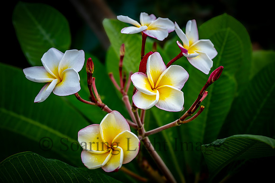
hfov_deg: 31.4
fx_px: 489
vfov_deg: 21.3
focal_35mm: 64
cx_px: 138
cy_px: 92
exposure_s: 1/100
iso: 800
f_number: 8
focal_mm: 64
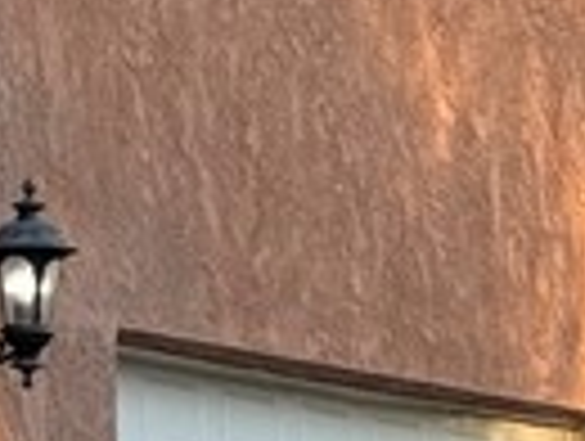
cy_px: -72
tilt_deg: +8.8
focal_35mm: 377
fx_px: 6383
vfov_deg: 3.9
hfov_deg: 4.8
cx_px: -1566
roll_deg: +0.0
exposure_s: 1/663
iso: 80
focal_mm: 6.76
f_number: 1.78
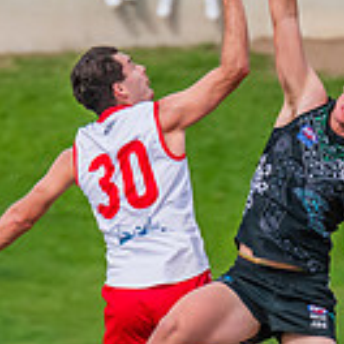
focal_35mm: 2141
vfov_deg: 0.8
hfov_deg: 0.8
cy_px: 341
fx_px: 24072
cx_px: 344
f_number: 8
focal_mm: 420
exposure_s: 1/1600
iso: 800
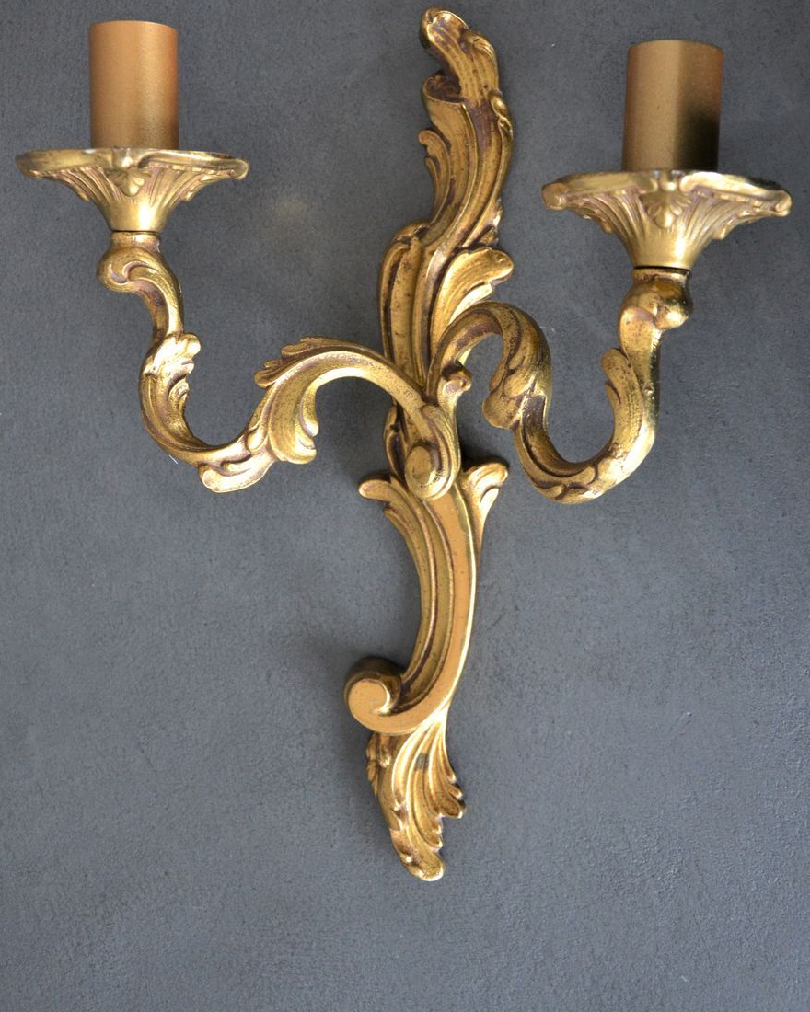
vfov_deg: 47.7
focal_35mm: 38
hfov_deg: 39.2
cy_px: 404
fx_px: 1139
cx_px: 400
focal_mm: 22
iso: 1100
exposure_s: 1/60
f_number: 3.8
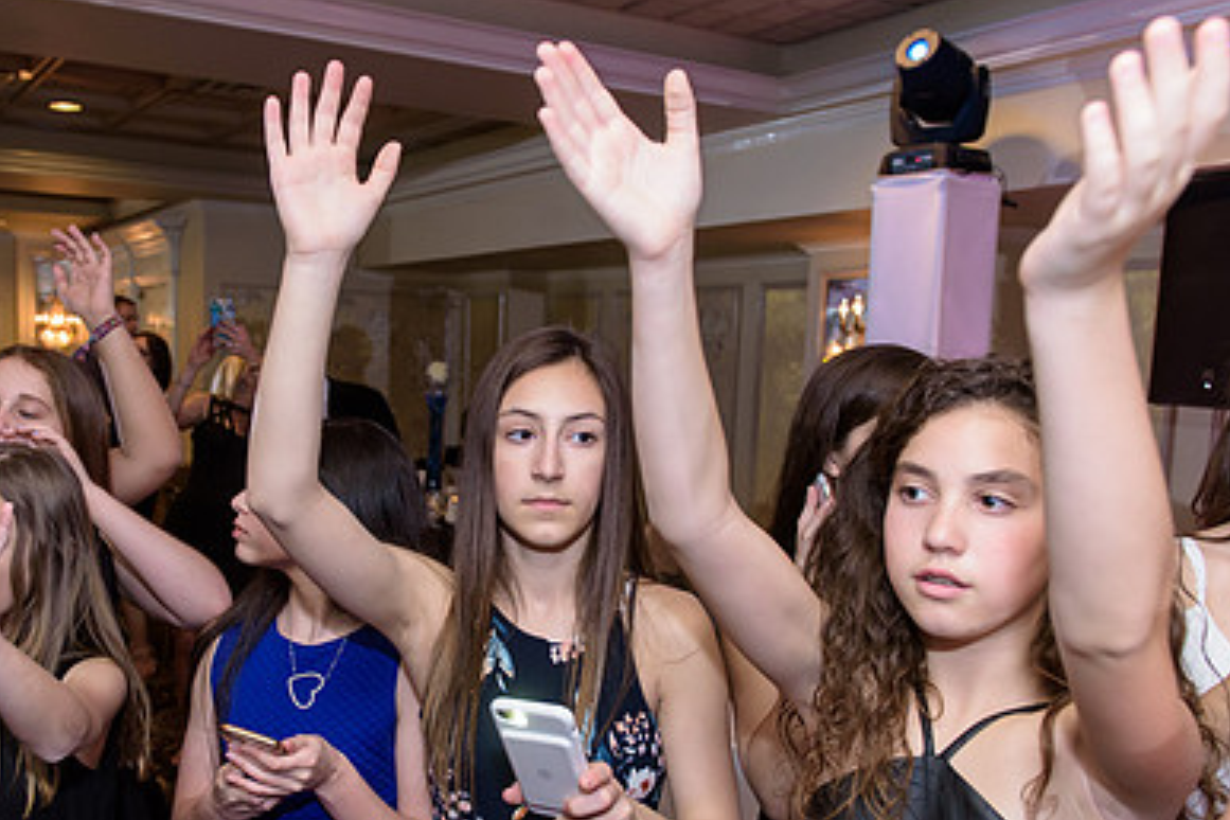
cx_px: 477
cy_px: 494
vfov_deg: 36.7
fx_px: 1230
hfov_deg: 52.7
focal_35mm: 36
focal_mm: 24
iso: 1600
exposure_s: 1/125
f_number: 3.2
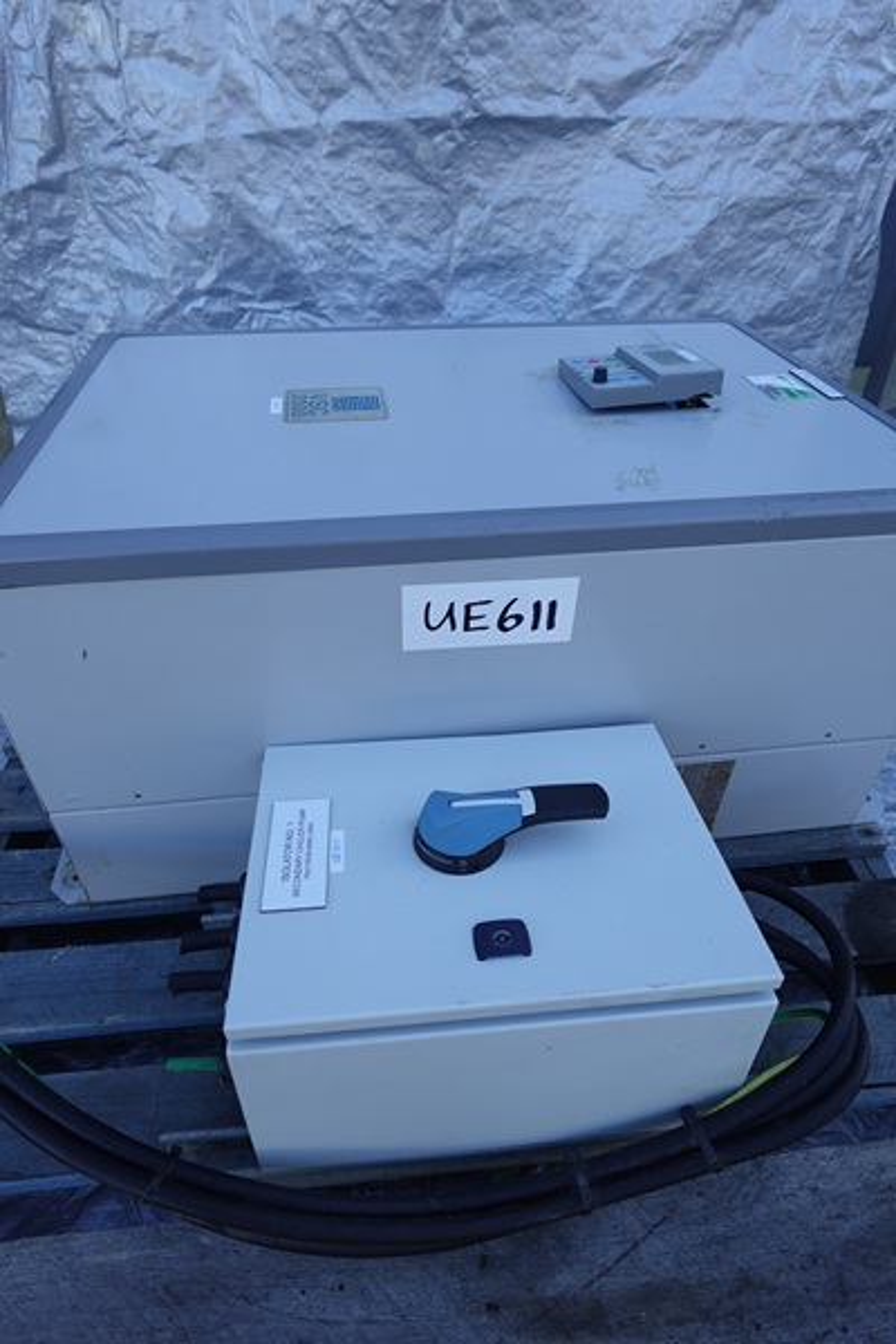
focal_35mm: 20
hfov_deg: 61.9
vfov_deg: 84.0
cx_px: 448
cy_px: 672
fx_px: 747
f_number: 2
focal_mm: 7.6
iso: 125
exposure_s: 1/640
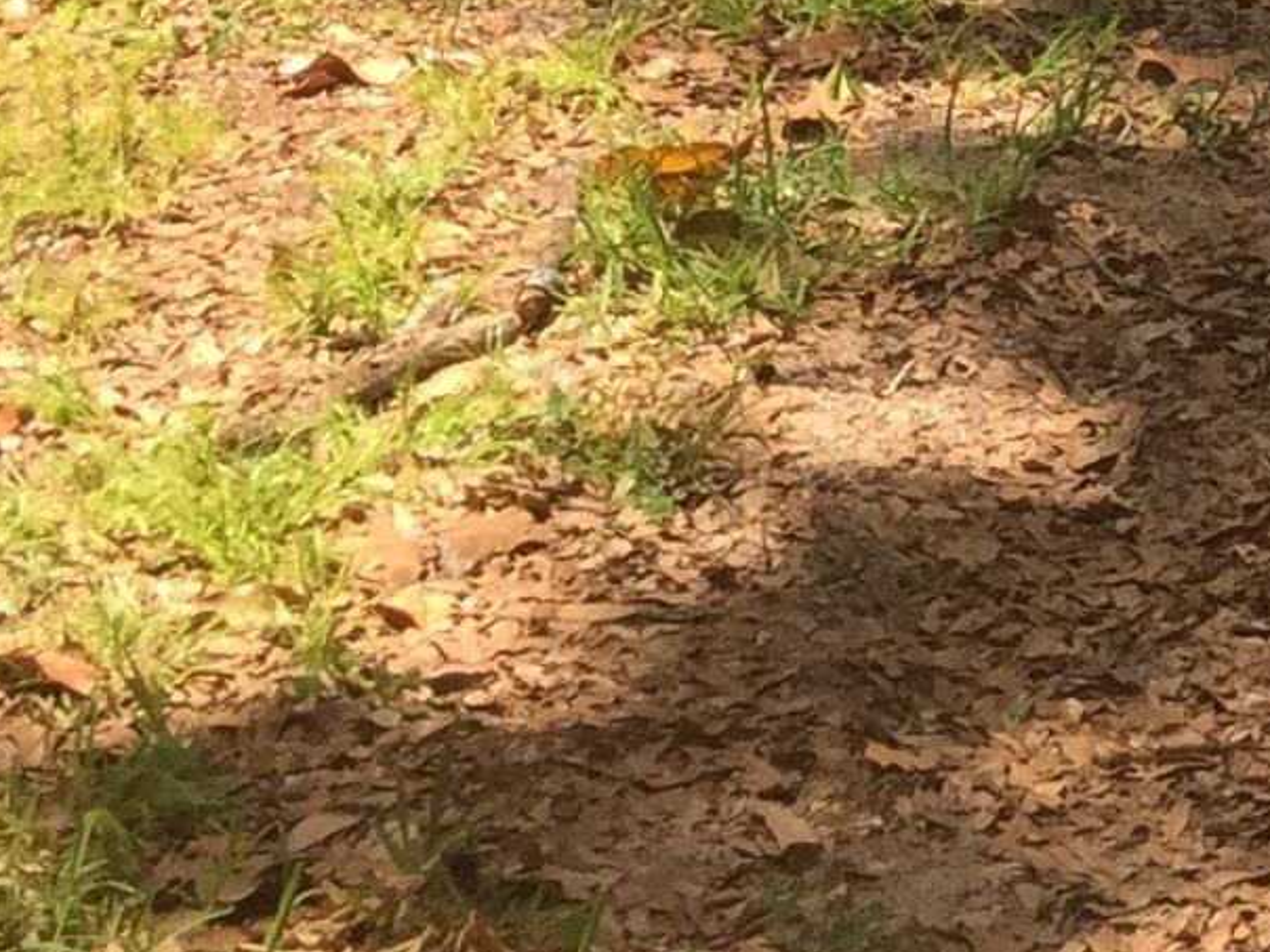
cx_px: 2000
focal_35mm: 144
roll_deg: -0.9
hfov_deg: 12.9
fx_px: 5283
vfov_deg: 9.2
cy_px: -1377
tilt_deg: -0.4
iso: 32
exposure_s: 1/608
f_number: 2.2
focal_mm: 4.15
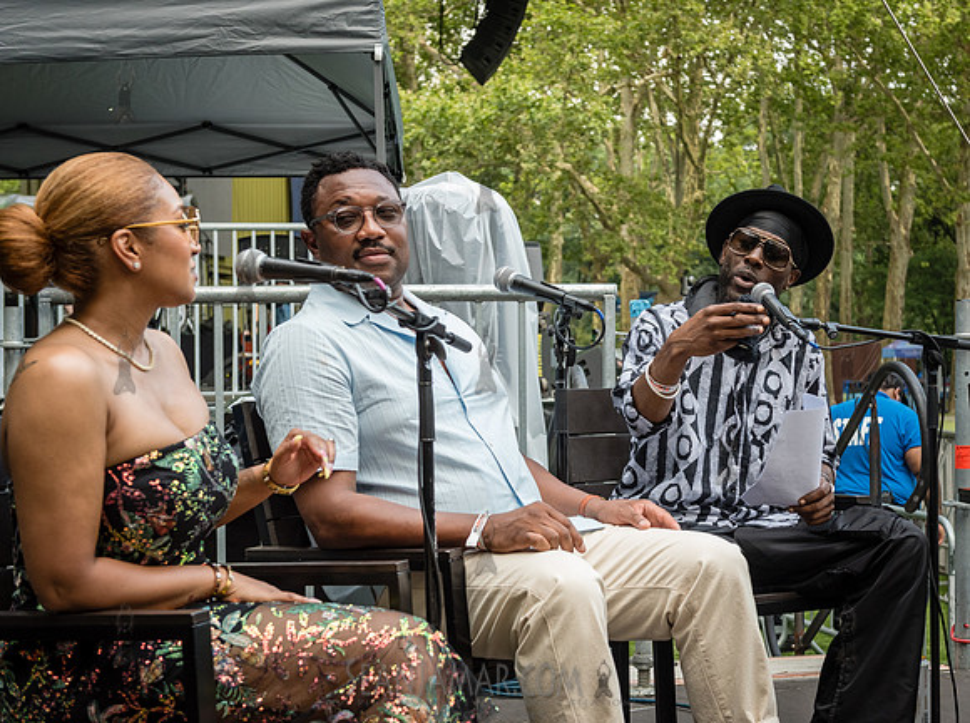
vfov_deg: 25.9
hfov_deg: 34.2
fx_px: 1569
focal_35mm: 56
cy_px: 359
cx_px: 588
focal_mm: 48
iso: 1000
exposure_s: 1/500
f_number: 4.5
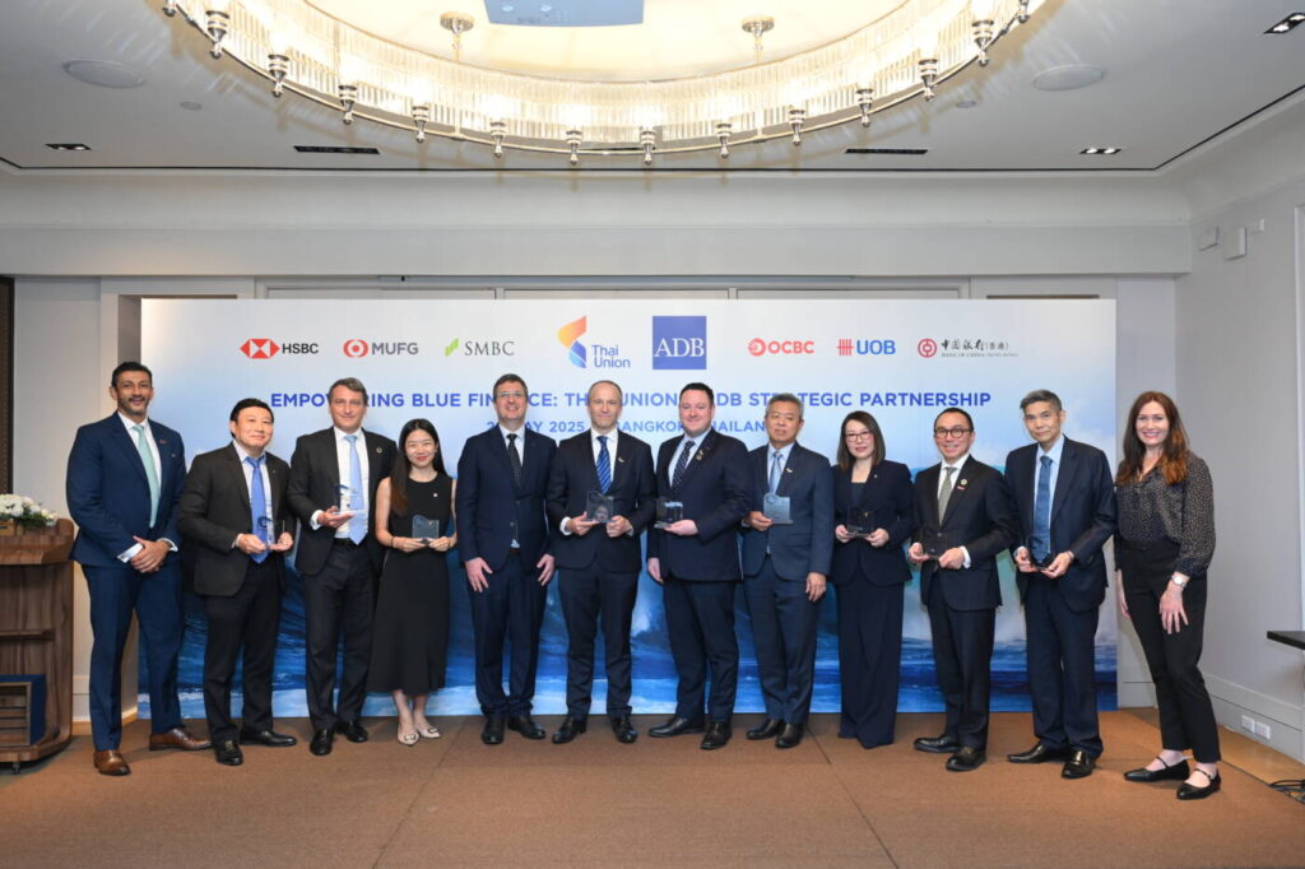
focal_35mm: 27
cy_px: 434
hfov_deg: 67.4
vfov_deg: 47.9
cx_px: 652
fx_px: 978
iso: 1250
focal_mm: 27
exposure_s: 1/160
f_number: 4
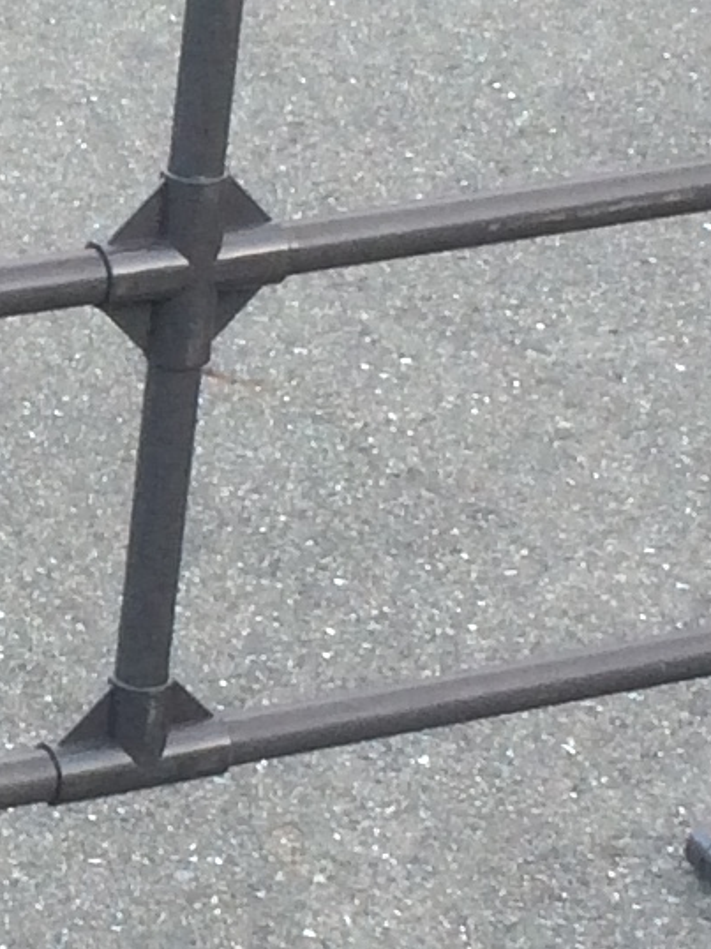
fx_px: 4824
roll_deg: -1.9
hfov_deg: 8.3
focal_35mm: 176
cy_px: 633
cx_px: -215
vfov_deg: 11.2
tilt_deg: -26.3
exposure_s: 1/60
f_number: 2.2
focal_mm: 4.15
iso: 50
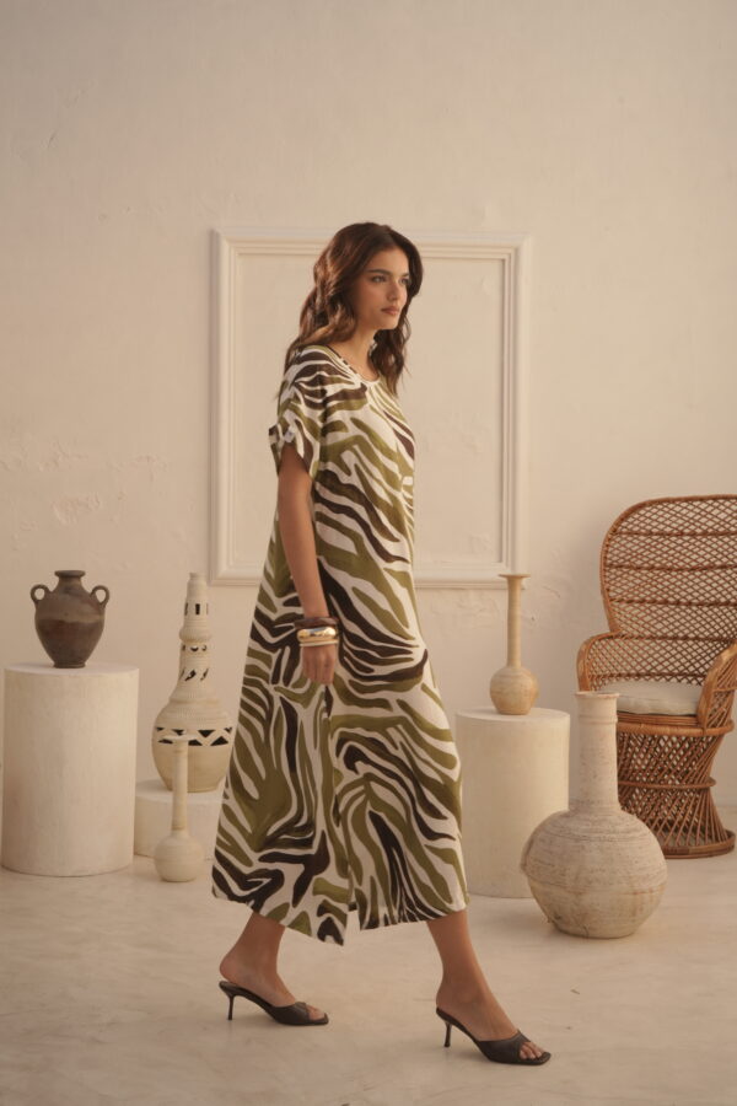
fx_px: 1535
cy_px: 553
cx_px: 368
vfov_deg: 39.6
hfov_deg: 27.0
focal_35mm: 50
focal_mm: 50
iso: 200
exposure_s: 1/125
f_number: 11
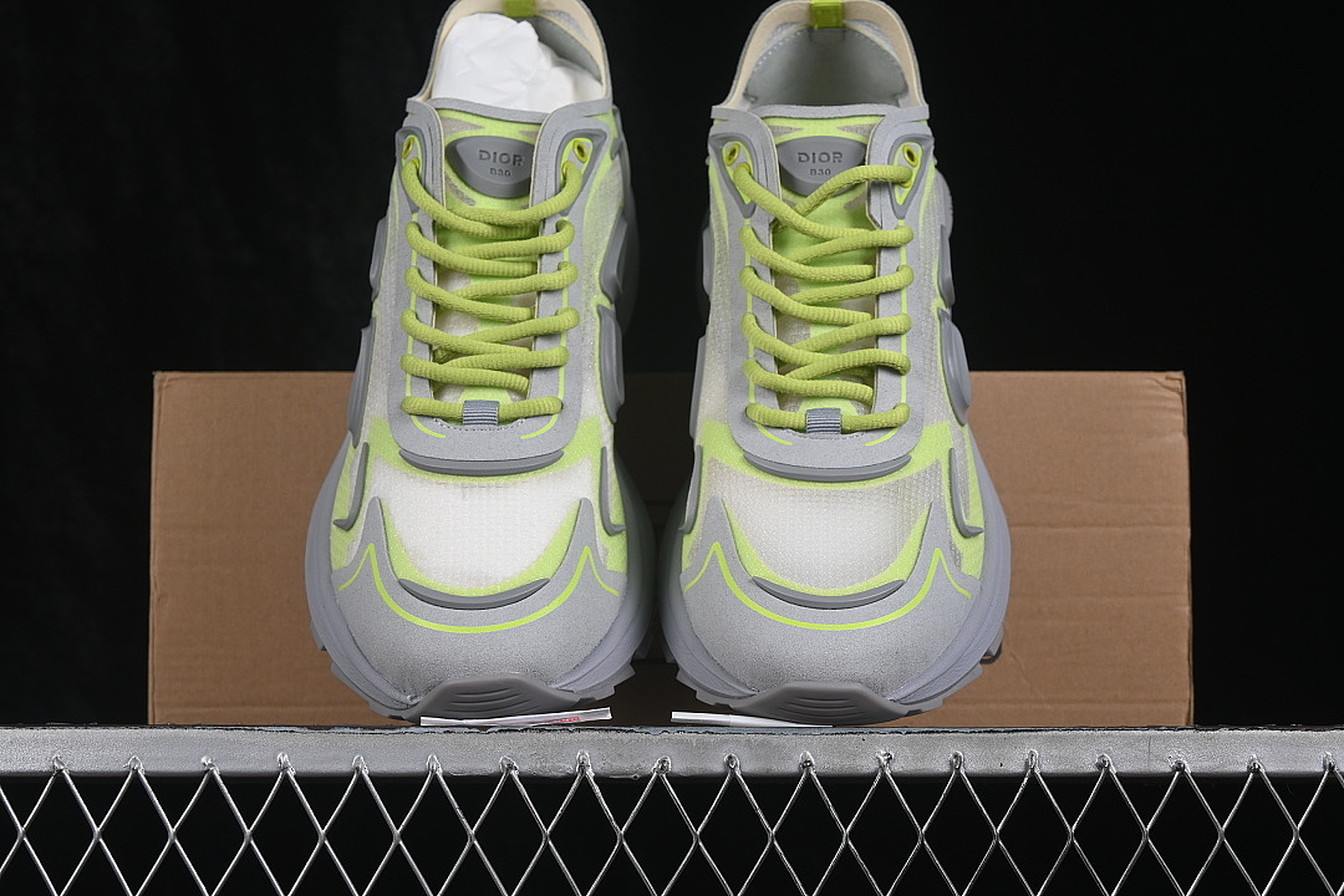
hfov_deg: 27.0
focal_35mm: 75
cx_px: 672
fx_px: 2800
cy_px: 448
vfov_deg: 18.2
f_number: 8
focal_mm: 50
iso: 160
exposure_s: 1/80
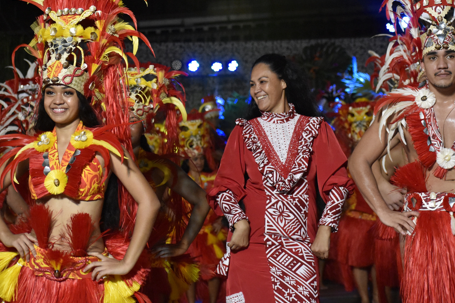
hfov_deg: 16.7
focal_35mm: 123
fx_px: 1554
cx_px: 248
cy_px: 146
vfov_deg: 11.1
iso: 5000
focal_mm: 70
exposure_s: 1/125
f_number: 4.5
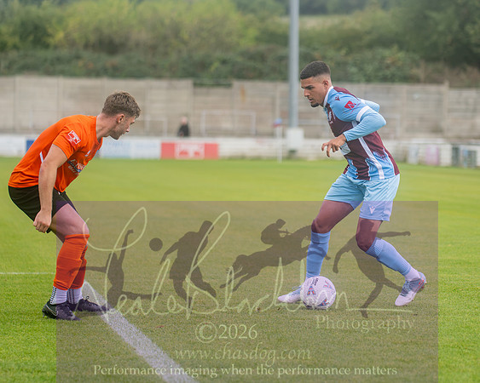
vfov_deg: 8.3
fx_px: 2656
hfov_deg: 10.3
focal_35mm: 187
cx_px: 376
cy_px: 141
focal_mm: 120
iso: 360
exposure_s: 1/1250
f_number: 2.8
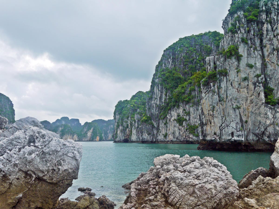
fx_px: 290
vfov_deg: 39.7
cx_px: 140
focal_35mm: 36
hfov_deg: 51.4
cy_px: 104
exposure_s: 1/320
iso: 160
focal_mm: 18
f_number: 7.1
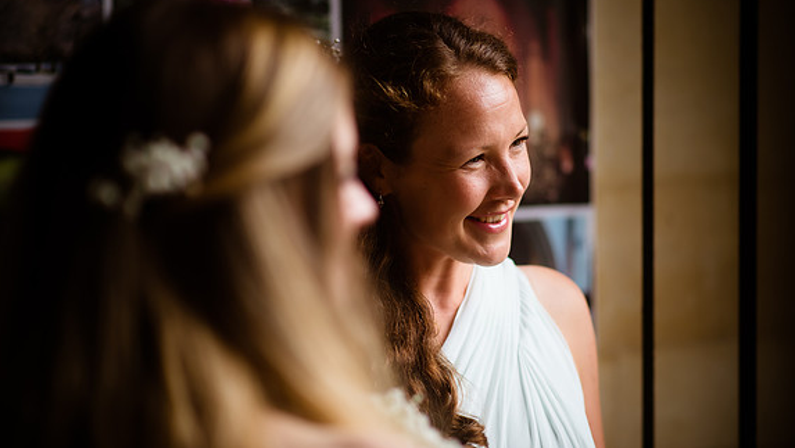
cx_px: 398
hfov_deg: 23.7
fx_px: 1898
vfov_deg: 13.5
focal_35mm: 90
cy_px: 214
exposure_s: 1/2500
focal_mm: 85
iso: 560
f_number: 2
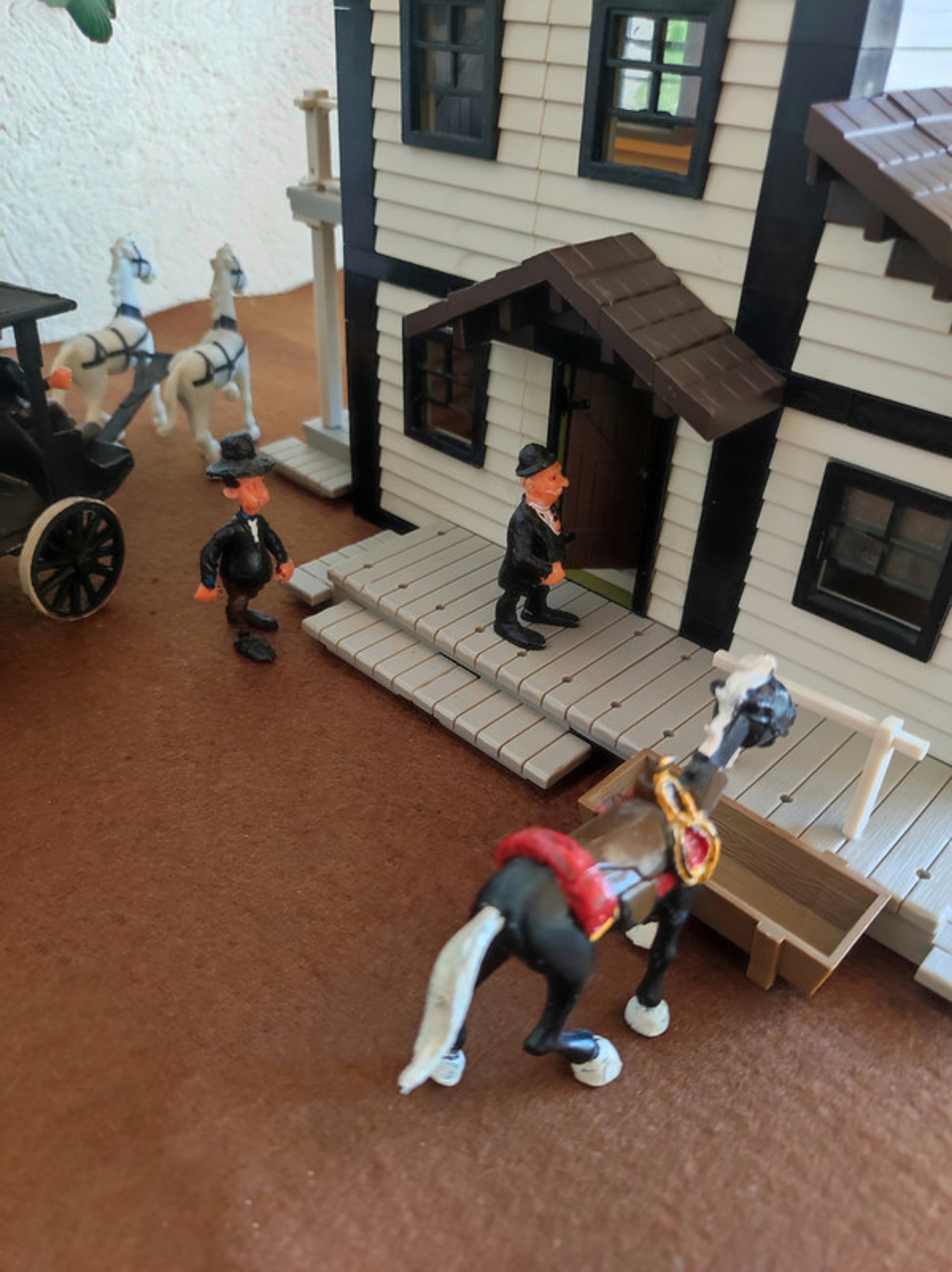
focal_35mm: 25
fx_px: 918
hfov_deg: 54.8
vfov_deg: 69.4
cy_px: 636
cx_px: 476
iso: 1183
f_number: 1.79
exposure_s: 1/33
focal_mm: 4.7
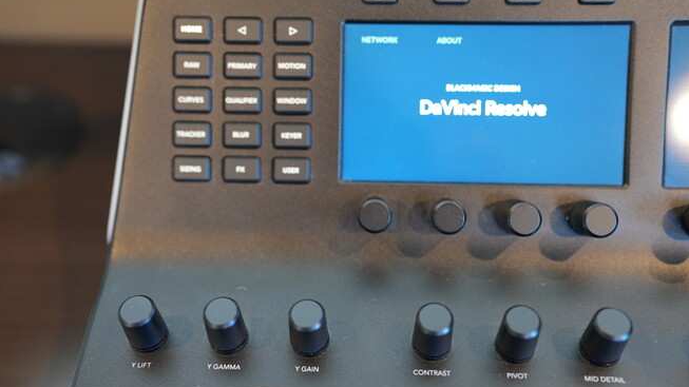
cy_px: 204
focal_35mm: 37
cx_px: 347
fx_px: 676
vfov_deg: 32.0
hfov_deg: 54.0
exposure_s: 1/60
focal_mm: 35
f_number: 2
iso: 1250
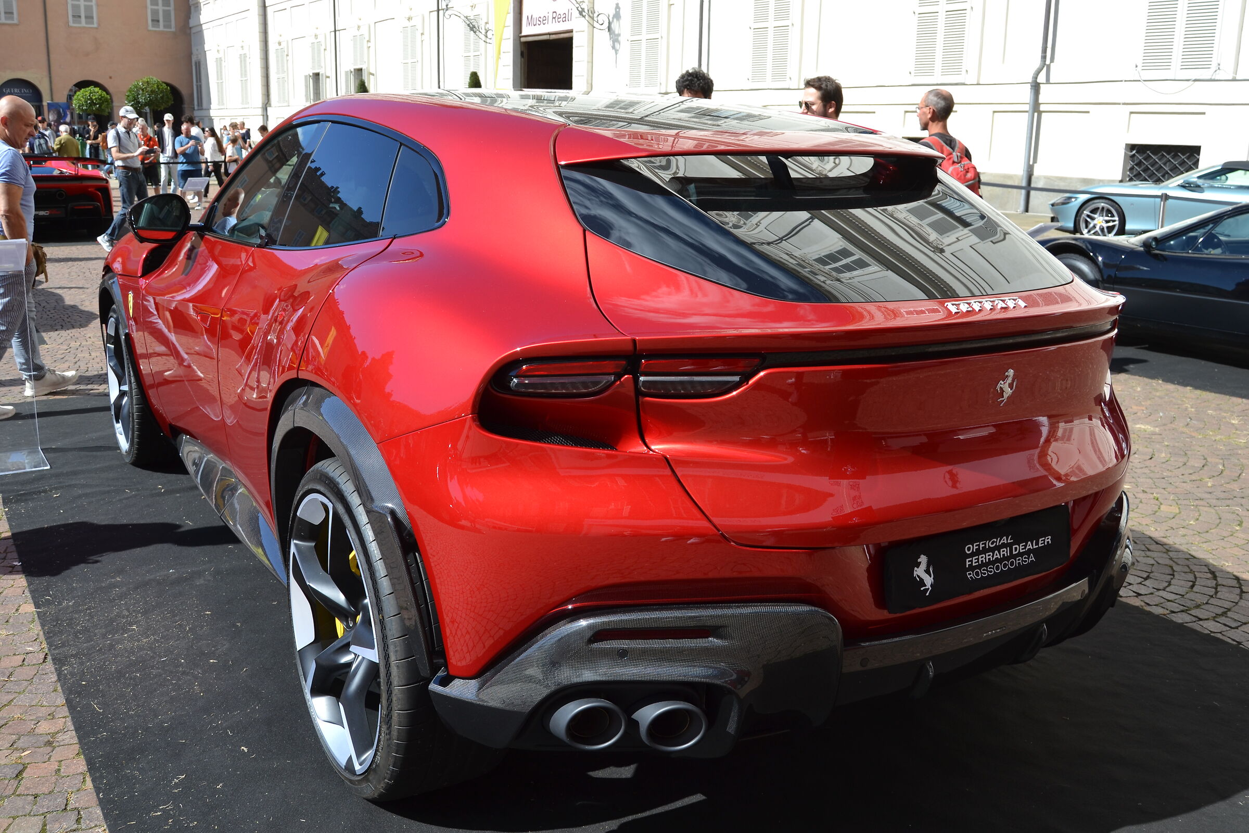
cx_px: 624
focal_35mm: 33
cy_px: 416
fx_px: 1145
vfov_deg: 40.0
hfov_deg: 57.2
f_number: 8
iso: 100
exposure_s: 1/250
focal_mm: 22
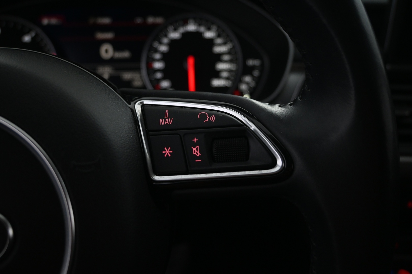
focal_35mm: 30
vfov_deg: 43.6
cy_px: 137
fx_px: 343
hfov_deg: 61.9
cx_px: 206
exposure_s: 1/25
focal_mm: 20
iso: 1600
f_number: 3.8
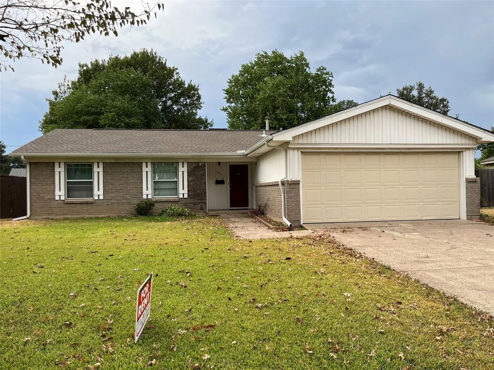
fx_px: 371
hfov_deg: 67.3
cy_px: 185
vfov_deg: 53.1
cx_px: 247
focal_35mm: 26
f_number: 1.6
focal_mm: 5.1
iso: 50
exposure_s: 1/782
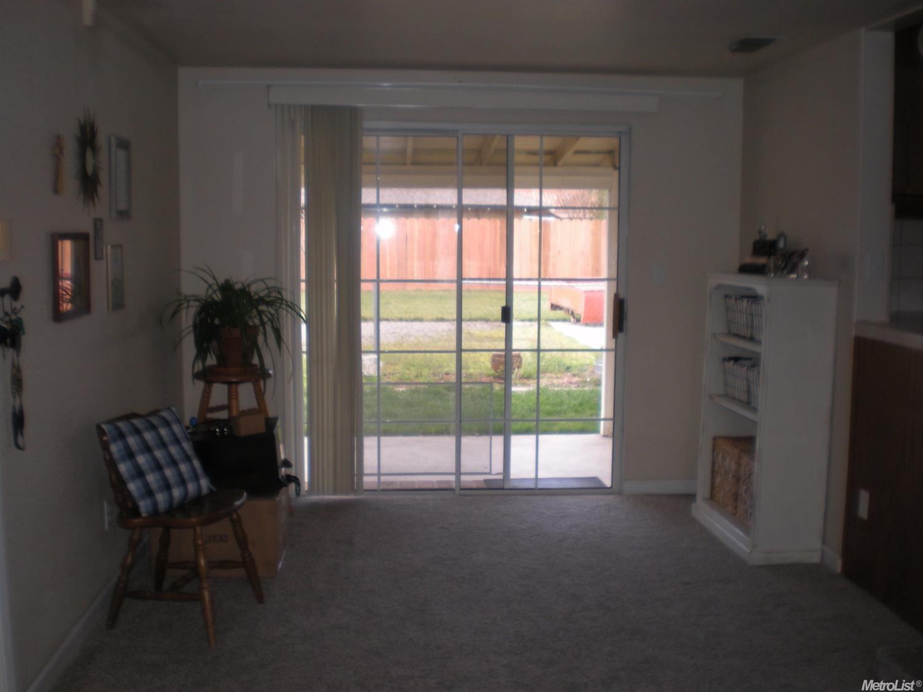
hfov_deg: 49.0
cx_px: 462
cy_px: 346
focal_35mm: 38
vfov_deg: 37.7
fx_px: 1013
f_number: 3.1
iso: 66
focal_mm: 6.3
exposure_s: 1/67.3
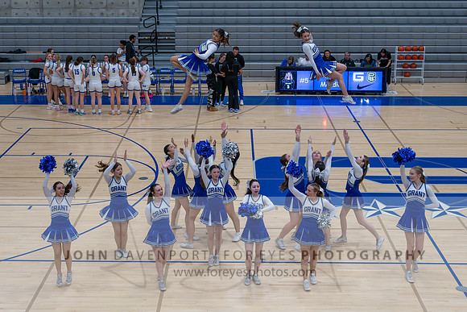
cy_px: 148
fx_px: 771
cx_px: 214
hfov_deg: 33.7
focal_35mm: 59
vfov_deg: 22.8
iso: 9000
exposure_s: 1/500
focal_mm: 42
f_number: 6.3
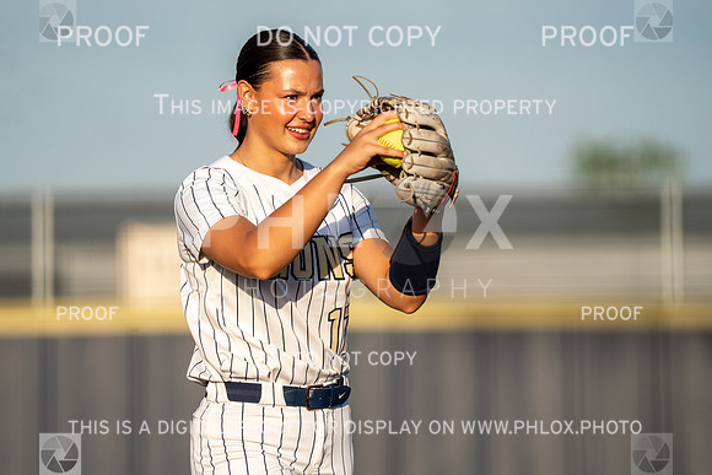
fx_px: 10464
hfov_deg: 3.9
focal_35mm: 529
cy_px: 238
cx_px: 356
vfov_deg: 2.6
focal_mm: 529
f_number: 6.3
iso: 400
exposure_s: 1/1250
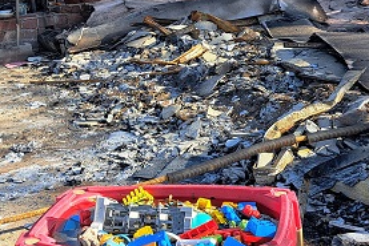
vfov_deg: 18.9
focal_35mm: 72
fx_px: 738
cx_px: 189
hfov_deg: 28.1
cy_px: 114
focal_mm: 5.23
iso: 50
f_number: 1.8
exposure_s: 1/508
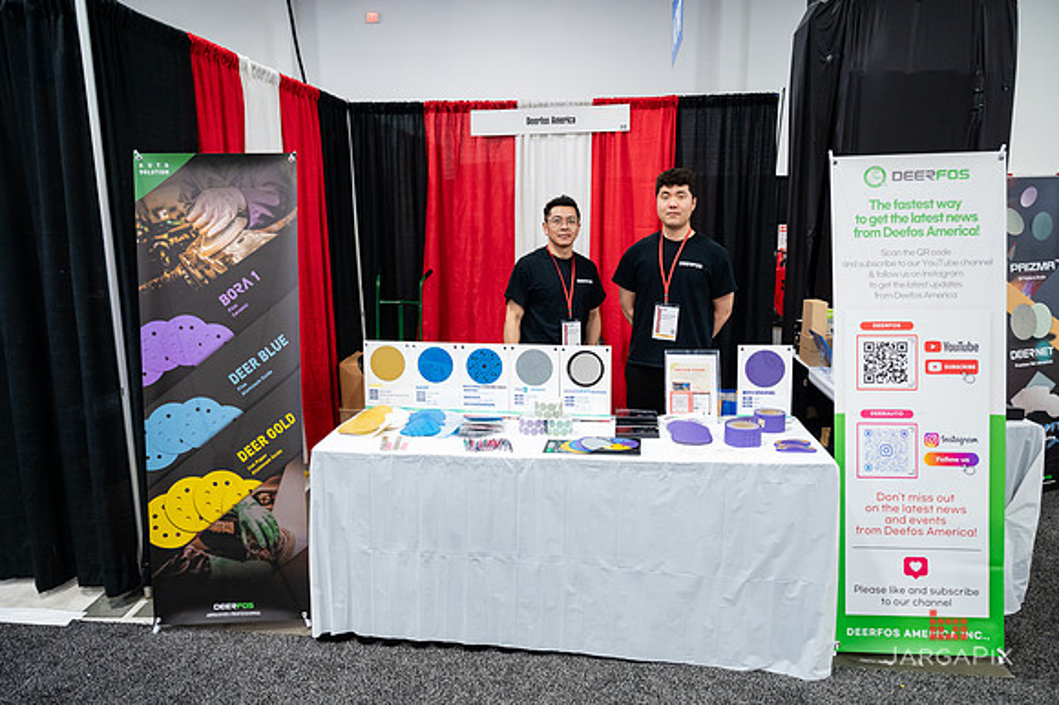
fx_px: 741
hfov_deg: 71.1
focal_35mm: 25
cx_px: 524
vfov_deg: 50.8
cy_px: 356
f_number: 3.2
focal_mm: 24
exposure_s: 1/200
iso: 3200
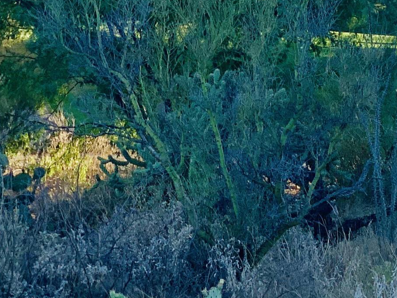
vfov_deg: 8.6
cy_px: -32
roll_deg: -2.7
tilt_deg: +0.8
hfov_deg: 11.1
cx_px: 612
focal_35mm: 171
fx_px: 1961
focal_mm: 6
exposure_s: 1/685
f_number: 2.4
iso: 16
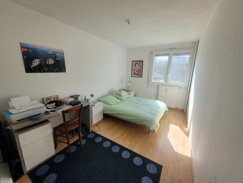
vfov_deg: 89.9
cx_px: 122
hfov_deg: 106.2
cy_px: 92
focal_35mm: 13
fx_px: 91
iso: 40
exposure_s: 1/249
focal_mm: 1.74
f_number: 2.2
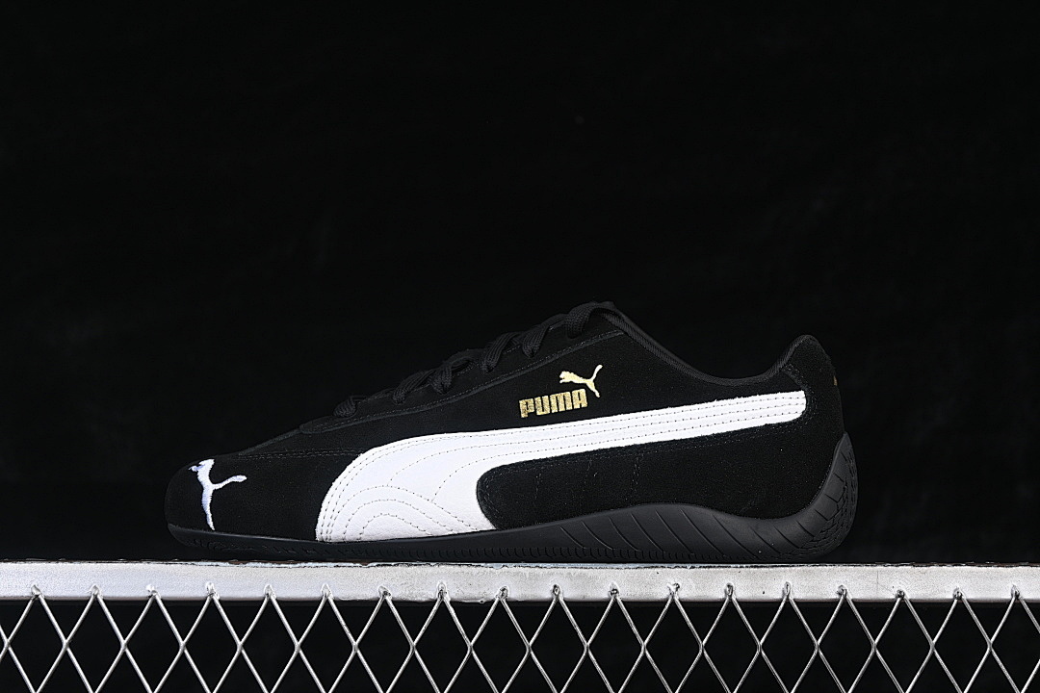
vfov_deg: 18.2
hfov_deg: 27.0
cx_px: 520
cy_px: 346
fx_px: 2166
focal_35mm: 75
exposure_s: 1/60
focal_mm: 50
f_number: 6.3
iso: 160
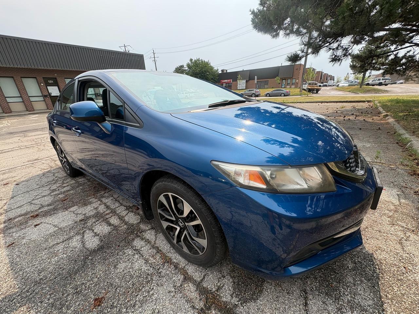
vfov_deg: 85.7
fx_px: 169
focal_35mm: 14
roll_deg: +1.9
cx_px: 210
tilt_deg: -21.9
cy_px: 157
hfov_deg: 102.1
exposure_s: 1/1160
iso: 50
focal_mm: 2.22
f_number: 2.2
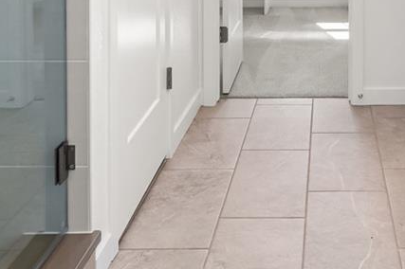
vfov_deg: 19.9
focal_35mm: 60
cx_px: 333
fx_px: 674
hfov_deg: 32.4
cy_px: -120
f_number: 8
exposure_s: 1/20
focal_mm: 16
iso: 160
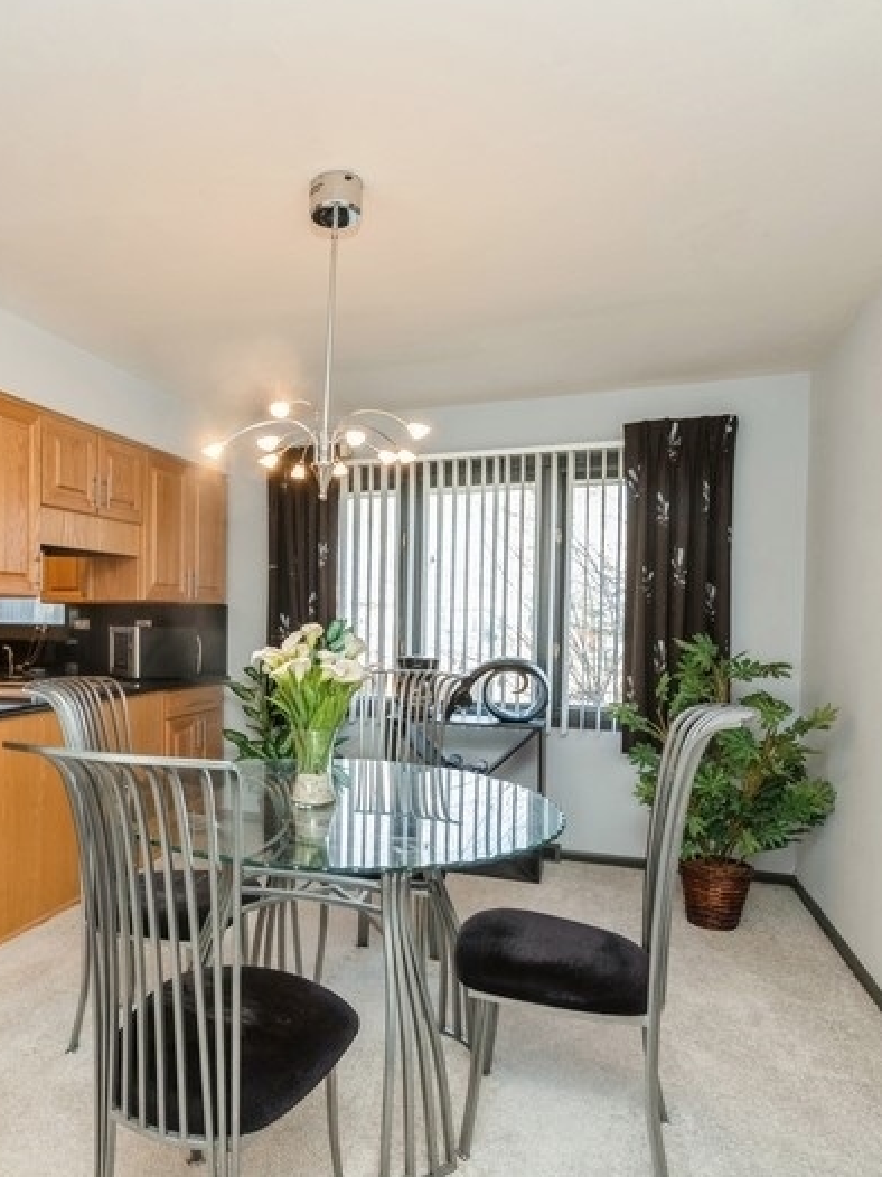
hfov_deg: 57.2
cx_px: 273
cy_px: 622
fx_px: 782
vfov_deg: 73.9
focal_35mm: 23
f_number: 8
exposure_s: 1/15
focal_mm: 14
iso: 200
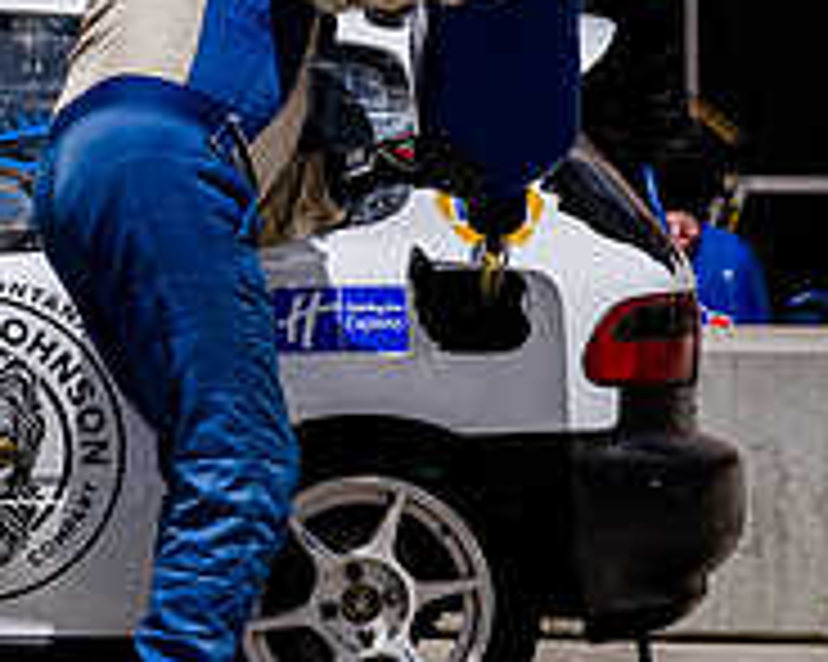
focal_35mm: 298
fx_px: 7299
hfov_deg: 6.4
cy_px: 134
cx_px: -412
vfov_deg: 5.2
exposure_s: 1/400
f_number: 9
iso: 64
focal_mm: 95
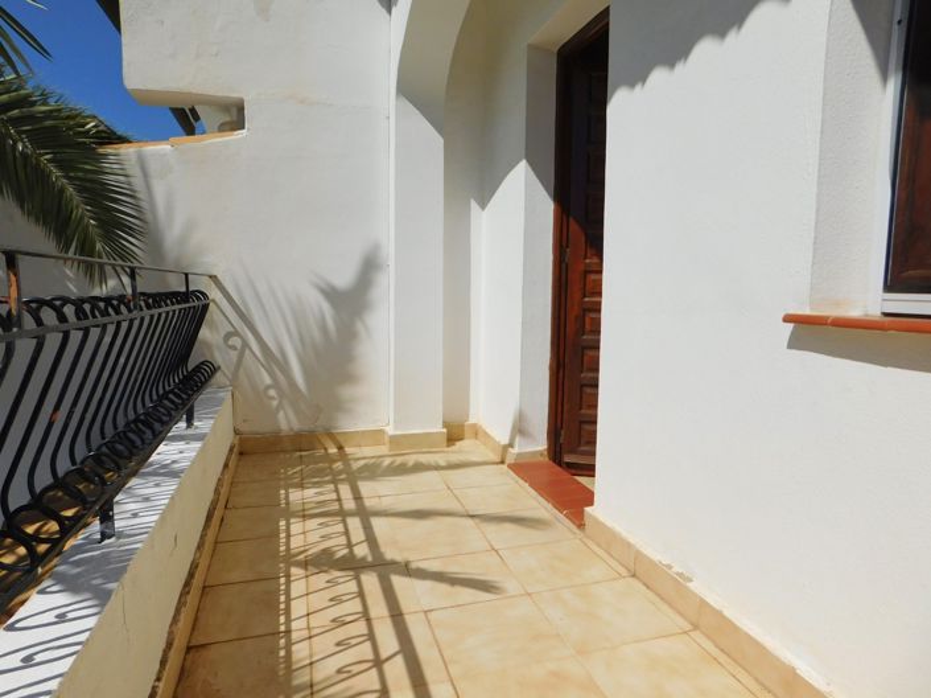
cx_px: 466
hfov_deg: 74.0
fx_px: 618
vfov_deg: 58.8
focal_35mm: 23
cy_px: 349
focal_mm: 4
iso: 125
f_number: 6
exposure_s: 1/1500
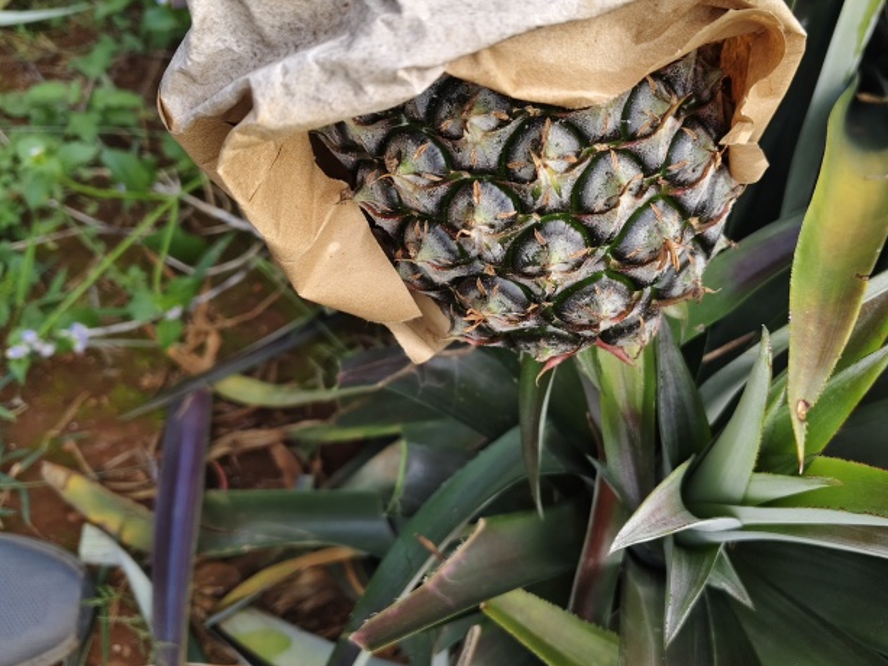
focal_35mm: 30
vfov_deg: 46.7
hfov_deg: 59.7
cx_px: 508
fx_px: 770
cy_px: 292
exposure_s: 1/455
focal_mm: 5.56
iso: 50
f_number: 1.88
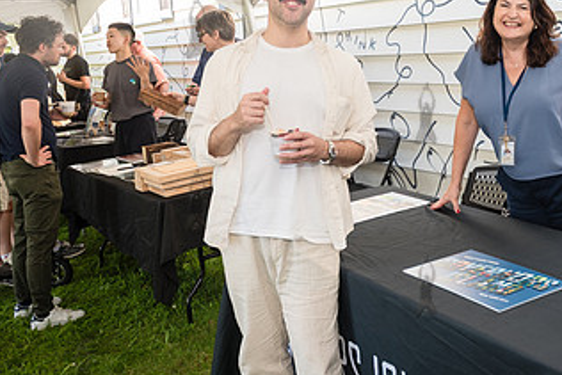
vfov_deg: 30.2
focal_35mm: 44
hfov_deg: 43.0
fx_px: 687
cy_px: 113
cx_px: 425
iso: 200
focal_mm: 24
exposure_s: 1/60
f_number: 4
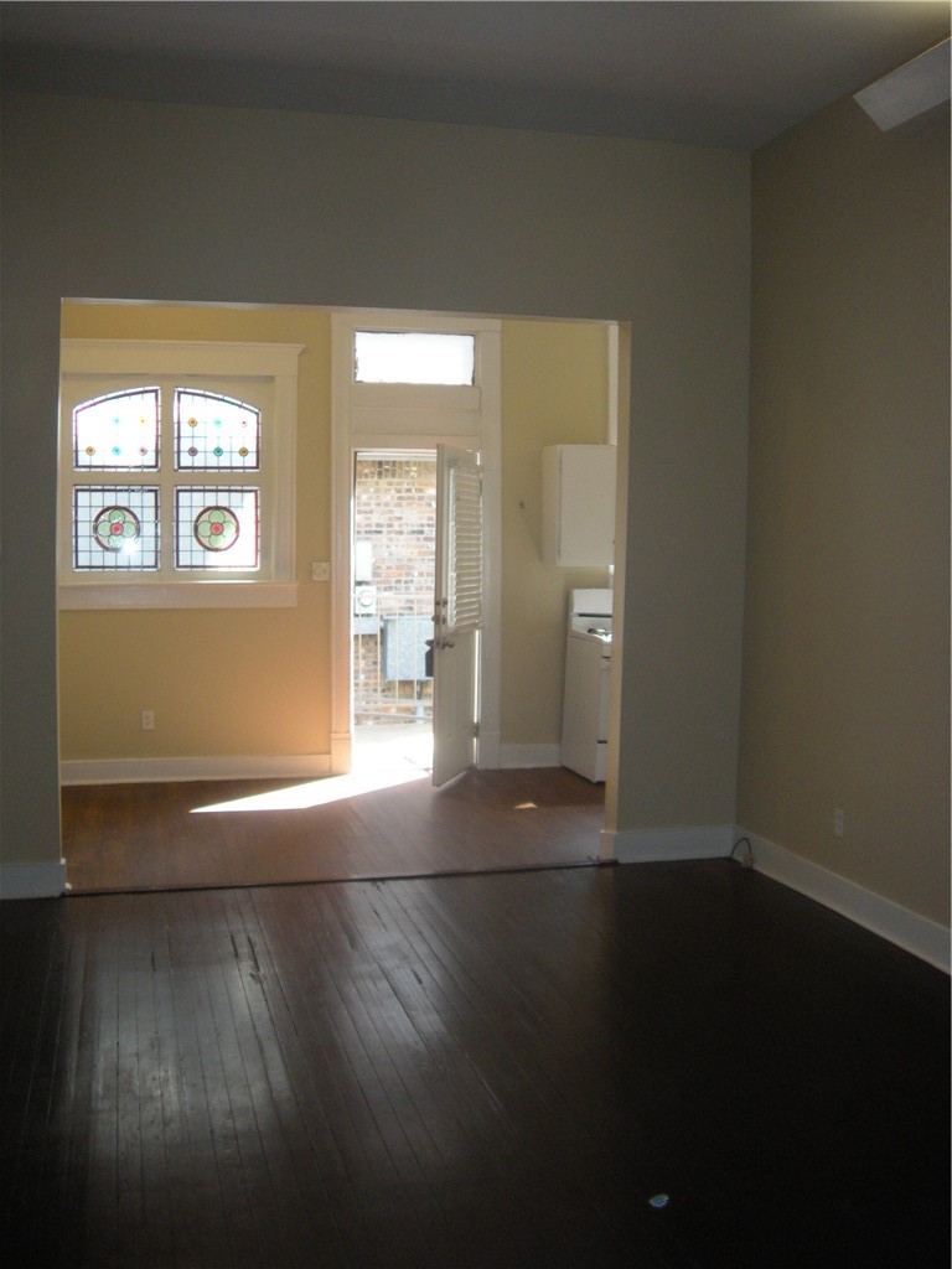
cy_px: 634
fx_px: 1283
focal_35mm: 35
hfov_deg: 40.7
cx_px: 476
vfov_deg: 52.6
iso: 145
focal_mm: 5.9
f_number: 3.8
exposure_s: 1/52.5
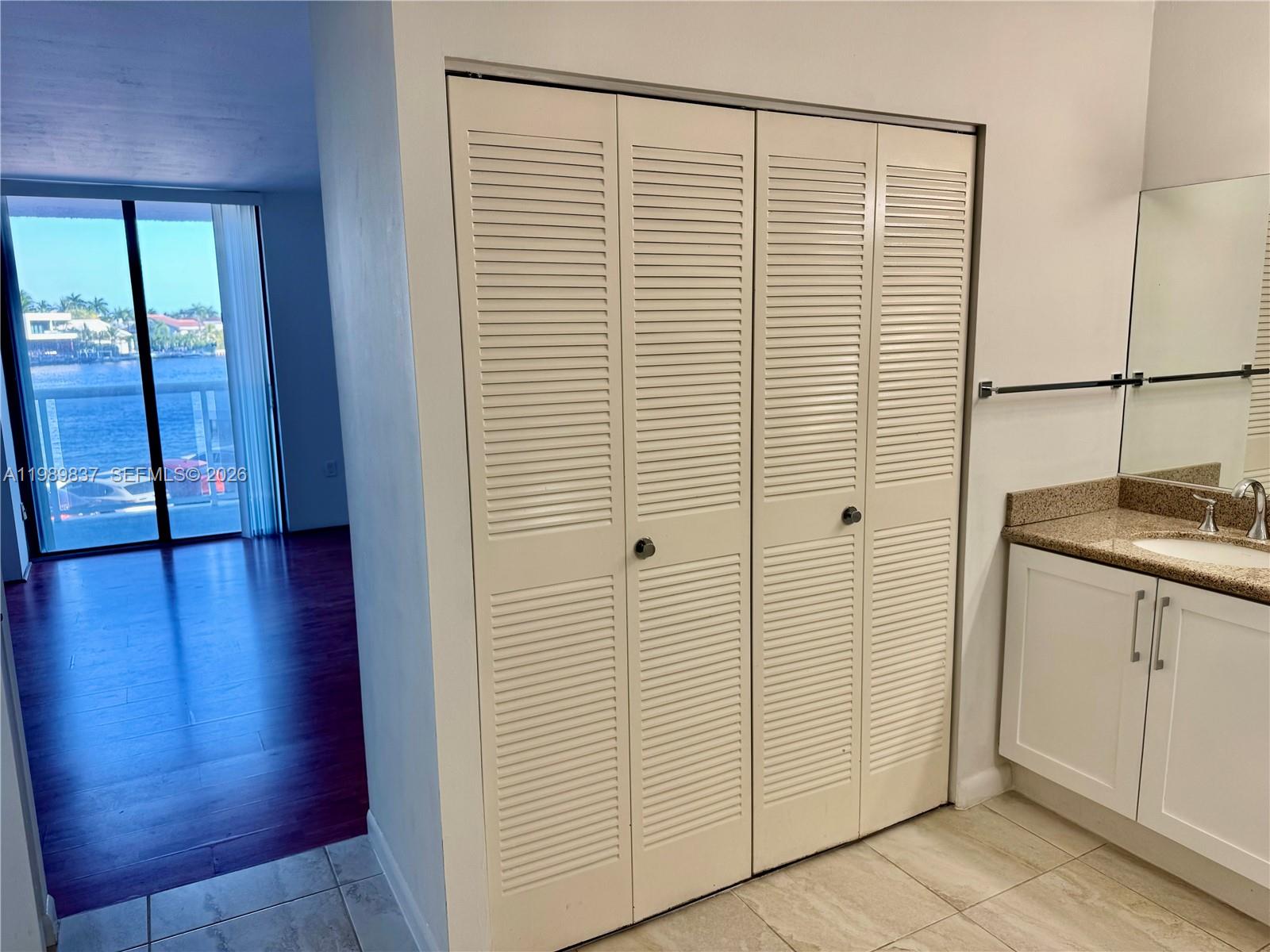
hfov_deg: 71.6
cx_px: 635
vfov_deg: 56.8
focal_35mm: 24
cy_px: 476
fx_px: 881
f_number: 1.78
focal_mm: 6.76
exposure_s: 1/153
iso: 64
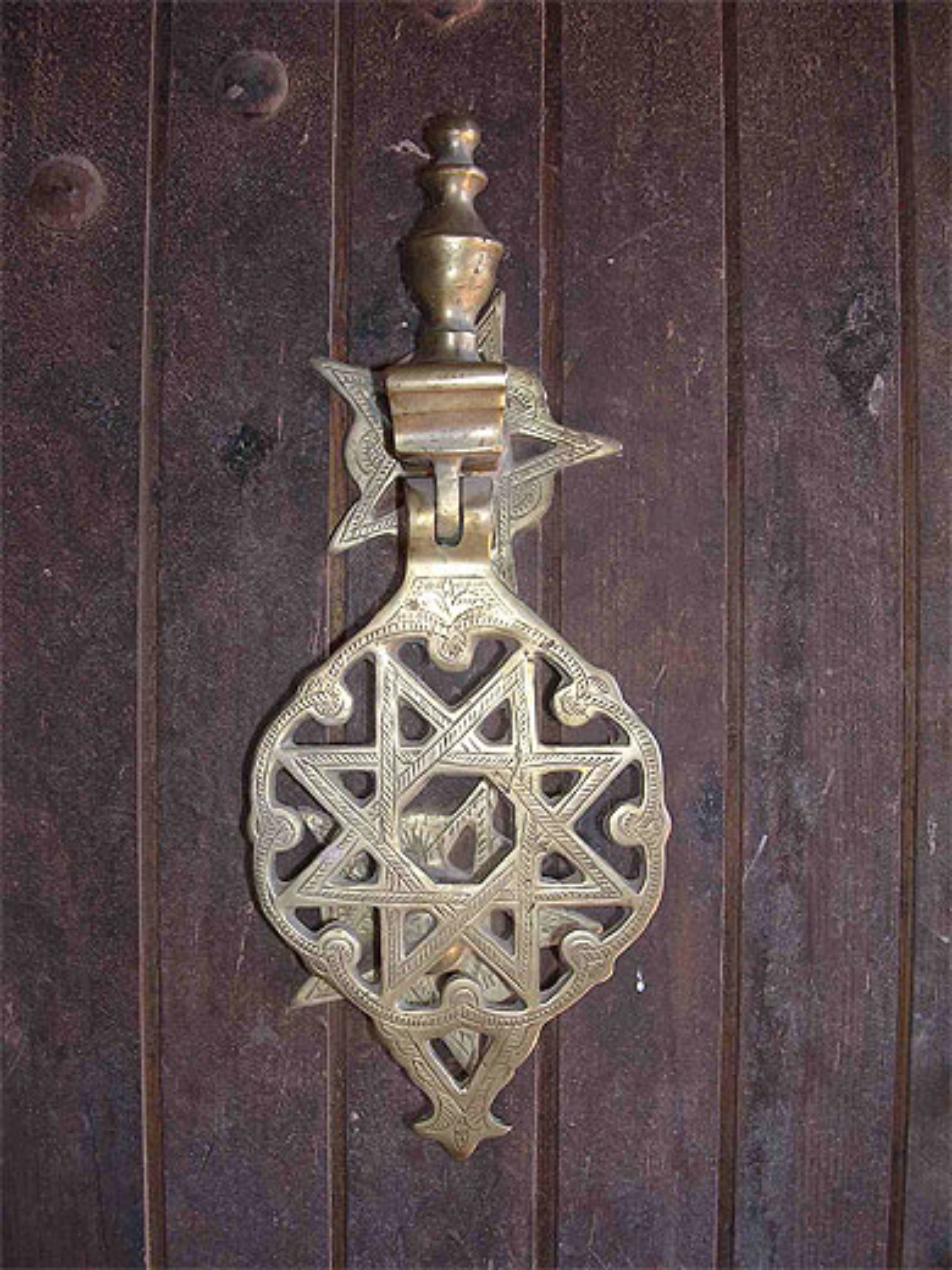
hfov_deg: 37.7
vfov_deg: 49.0
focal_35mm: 38
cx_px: 476
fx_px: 1393
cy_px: 635
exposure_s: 1/60.1
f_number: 2.8
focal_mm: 5.8
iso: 100
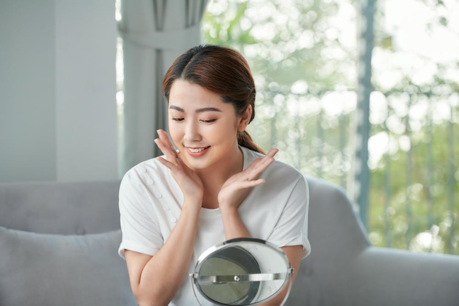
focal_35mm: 122
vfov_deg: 11.2
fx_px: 1556
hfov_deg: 16.8
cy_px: 153
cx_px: 230
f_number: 3.5
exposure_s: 1/100
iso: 200
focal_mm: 122
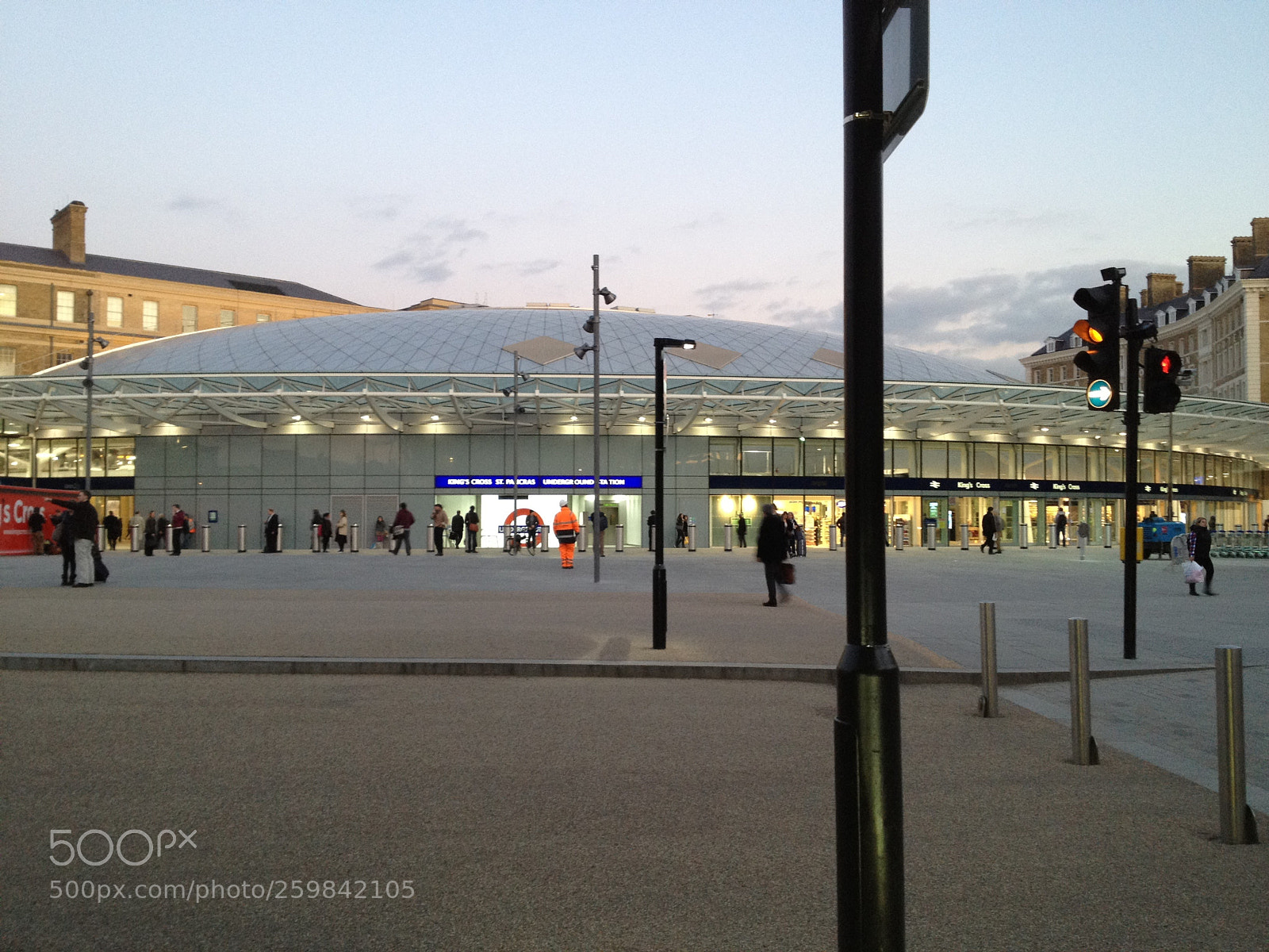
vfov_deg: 40.7
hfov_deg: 52.6
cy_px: 476
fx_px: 1283
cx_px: 634
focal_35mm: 35
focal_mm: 4.28
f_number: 2.4
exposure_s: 1/20
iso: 125
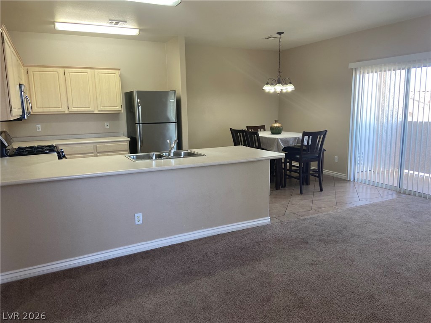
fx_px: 324
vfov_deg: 53.1
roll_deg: +0.8
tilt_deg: -10.1
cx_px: 216
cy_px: 162
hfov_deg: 67.3
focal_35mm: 26
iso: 80
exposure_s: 1/120
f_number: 1.8
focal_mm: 4.25
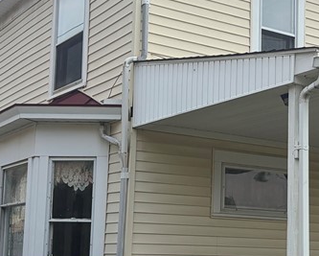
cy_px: 159
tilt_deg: +9.3
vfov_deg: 19.7
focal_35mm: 78
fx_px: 737
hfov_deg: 24.1
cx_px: 245
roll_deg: -0.5
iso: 50
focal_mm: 5.96
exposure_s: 1/4329
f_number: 1.6
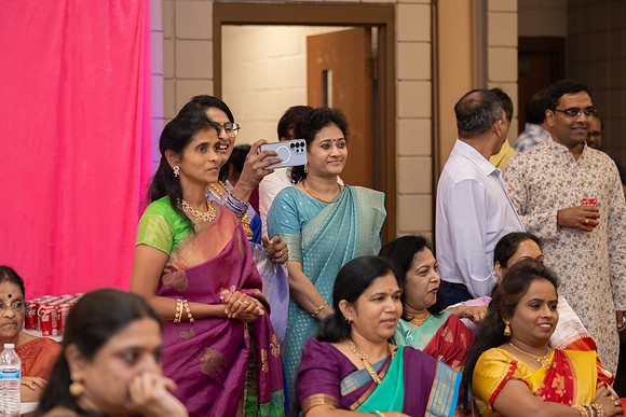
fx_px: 1665
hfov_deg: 21.3
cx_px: 313
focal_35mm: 96
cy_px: 208
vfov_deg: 14.3
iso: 1000
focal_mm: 92
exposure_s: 1/160
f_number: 3.2
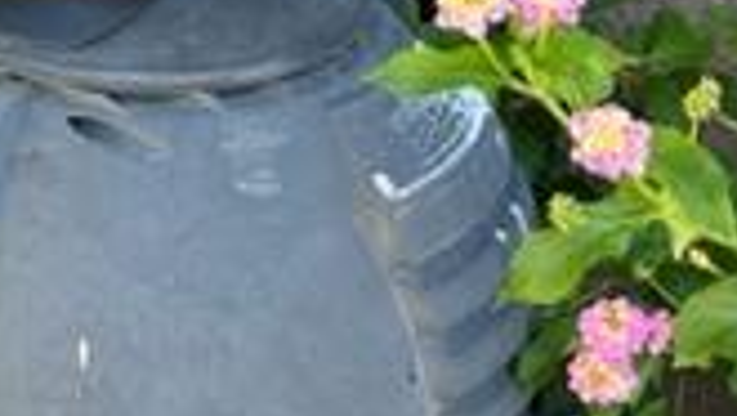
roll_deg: +1.9
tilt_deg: -25.3
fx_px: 2151
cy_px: 76
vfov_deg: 11.0
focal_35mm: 110
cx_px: -362
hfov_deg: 17.5
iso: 40
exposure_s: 1/275
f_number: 1.5
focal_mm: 5.7
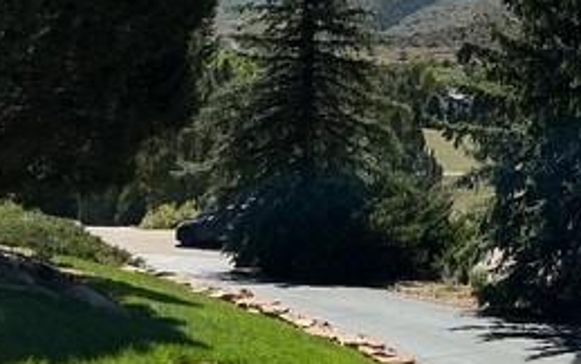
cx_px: 561
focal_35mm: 76
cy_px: -22
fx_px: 1204
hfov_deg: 25.9
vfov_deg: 16.7
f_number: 1.8
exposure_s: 1/3125
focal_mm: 3
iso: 25
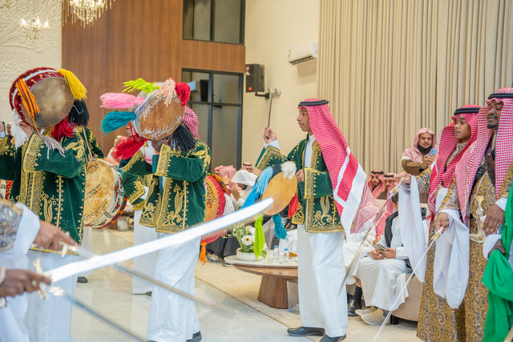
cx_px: 256
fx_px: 694
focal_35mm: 49
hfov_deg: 40.6
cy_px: 171
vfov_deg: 27.7
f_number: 2.8
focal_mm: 48.7
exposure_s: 1/160
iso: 800
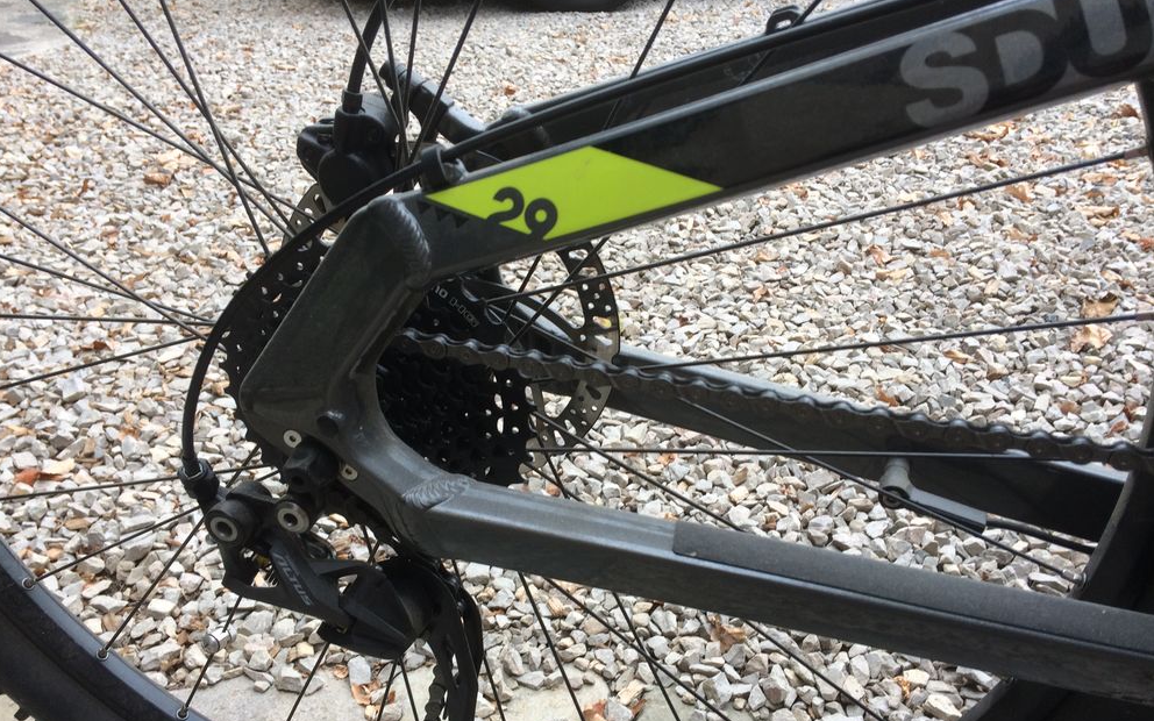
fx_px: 975
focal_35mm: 31
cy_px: 409
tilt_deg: -28.6
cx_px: 576
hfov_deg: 61.2
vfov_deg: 40.5
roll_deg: +0.6
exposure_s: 1/100
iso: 40
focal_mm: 4.15
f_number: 2.2
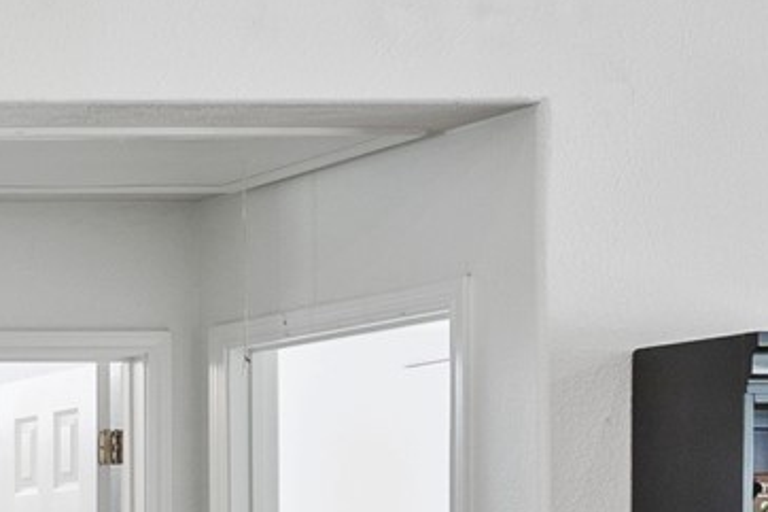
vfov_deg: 12.3
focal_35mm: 108
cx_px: -1245
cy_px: 659
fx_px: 2303
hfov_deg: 12.8
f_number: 2.8
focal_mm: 12
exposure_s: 1/30
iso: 800
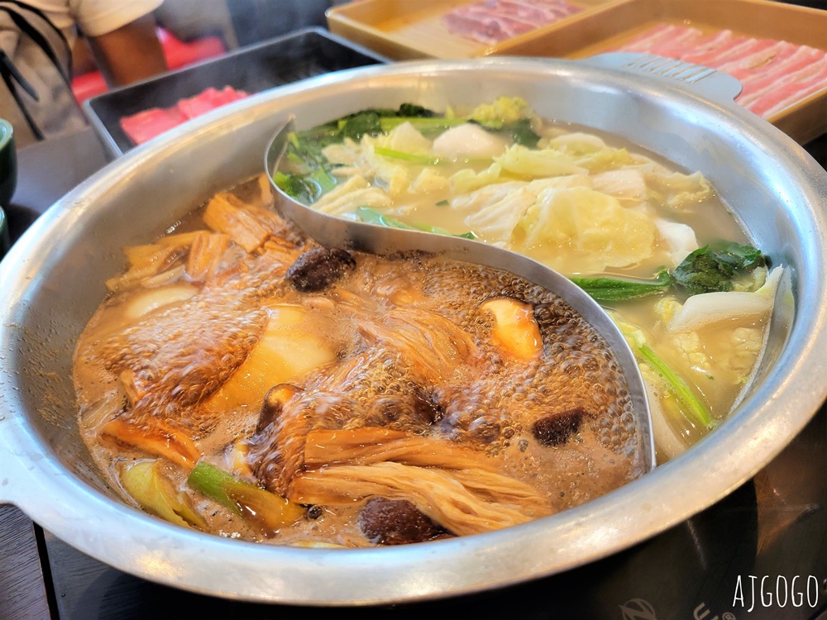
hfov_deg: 67.3
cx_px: 414
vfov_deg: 53.1
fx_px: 621
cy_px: 310
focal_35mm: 26
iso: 160
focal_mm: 5.4
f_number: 1.8
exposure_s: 1/50
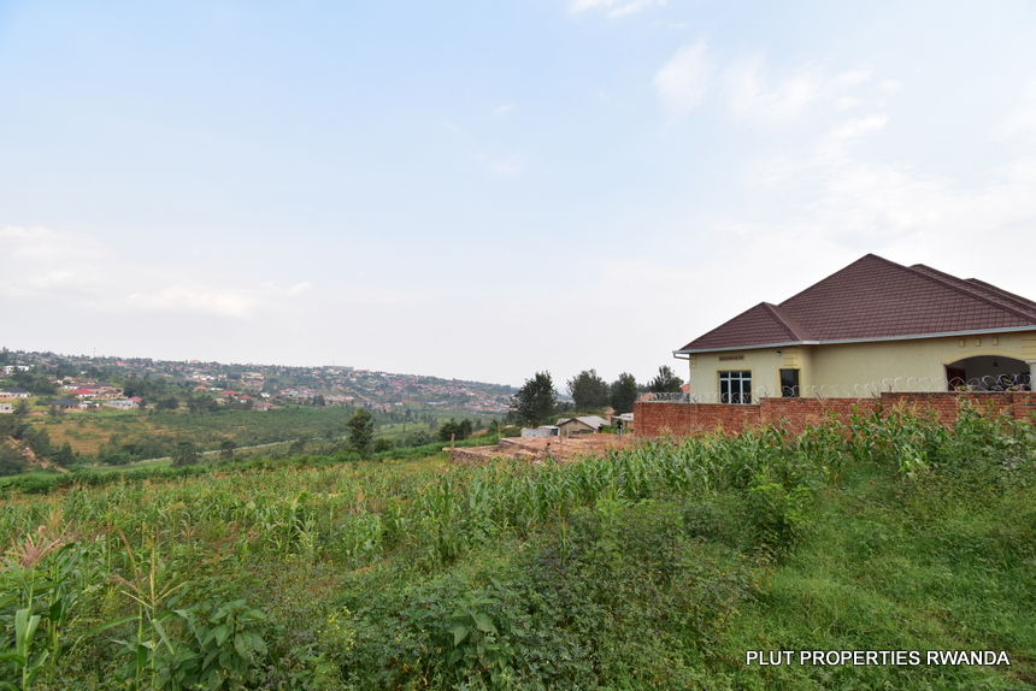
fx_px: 432
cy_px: 346
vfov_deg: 77.4
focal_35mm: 15
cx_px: 518
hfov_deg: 100.4
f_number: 8
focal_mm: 10
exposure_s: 1/400
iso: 500
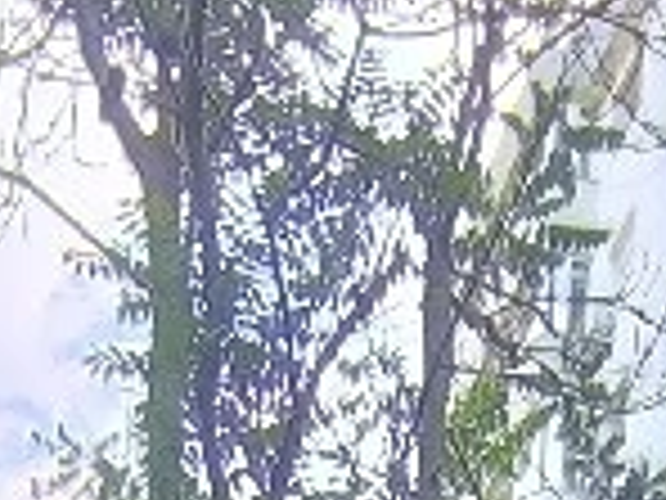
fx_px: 2078
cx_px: 500
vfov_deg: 9.6
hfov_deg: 18.1
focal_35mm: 108
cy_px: 1613
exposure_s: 1/101
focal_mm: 1.65
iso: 100
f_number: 2.2
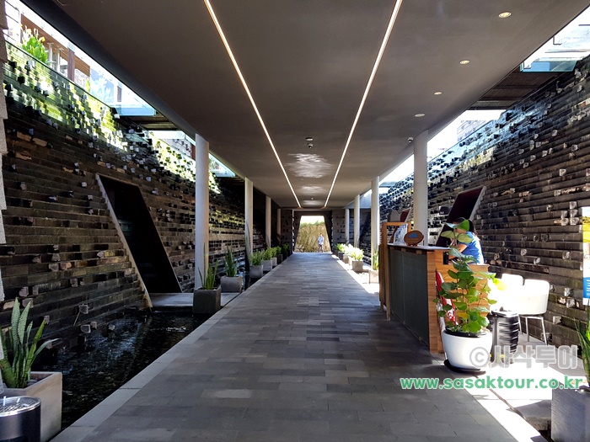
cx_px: 295
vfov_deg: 53.1
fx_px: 443
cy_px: 221
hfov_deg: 67.3
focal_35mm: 26
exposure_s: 1/120
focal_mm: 4.2
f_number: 1.7
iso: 80
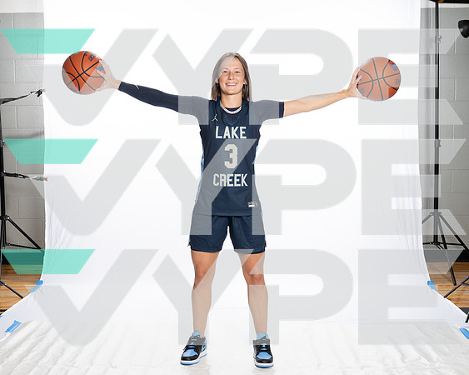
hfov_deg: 32.6
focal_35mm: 58
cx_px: 194
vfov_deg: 26.3
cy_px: 188
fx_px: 801
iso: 800
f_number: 8
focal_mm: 50
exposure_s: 1/250
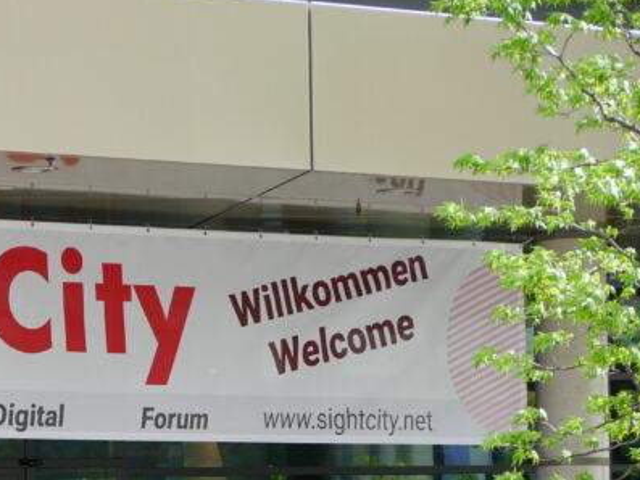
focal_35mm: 263
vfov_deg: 5.6
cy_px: 508
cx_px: -97
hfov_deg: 7.5
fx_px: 4864
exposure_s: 1/200
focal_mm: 51
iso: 200
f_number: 4
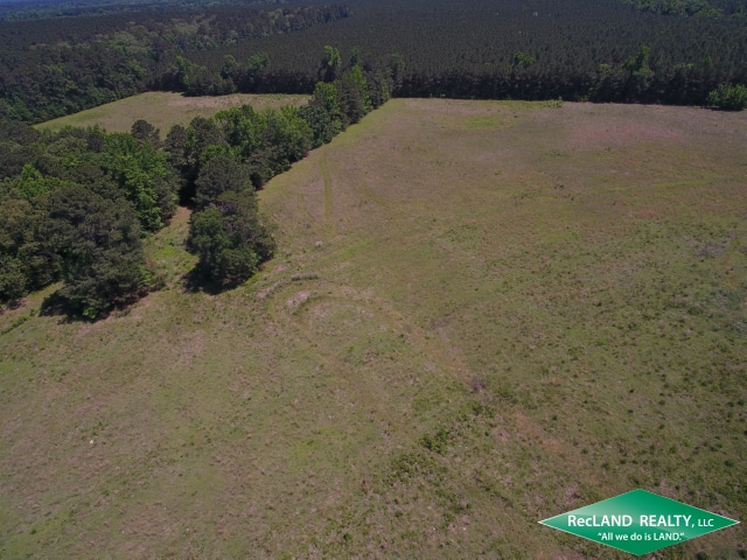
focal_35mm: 20
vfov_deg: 66.0
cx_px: 374
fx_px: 432
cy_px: 280
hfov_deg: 81.7
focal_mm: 3.61
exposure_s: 1/720
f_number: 2.8
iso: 100
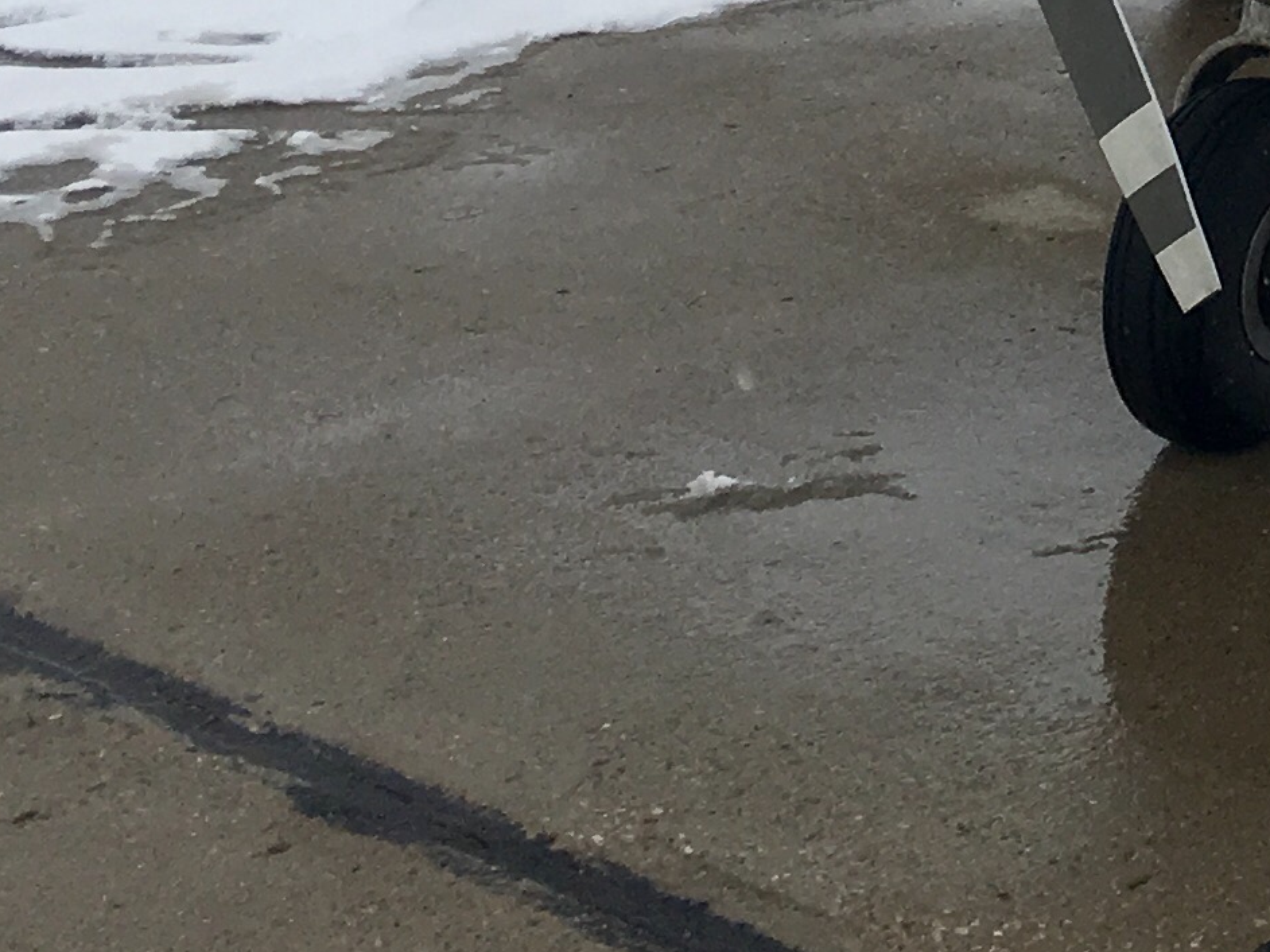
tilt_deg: -2.8
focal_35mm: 124
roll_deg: -0.2
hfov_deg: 14.7
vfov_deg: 11.1
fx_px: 4549
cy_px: -831
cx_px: 1957
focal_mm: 4.15
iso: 25
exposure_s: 1/2404
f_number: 2.2
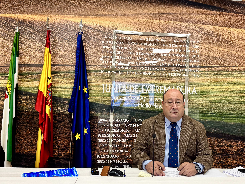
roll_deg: -0.4
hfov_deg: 71.6
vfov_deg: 56.8
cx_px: 122
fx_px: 170
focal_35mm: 24
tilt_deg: +2.1
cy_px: 92
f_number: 1.78
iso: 160
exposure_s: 1/100
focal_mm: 6.76
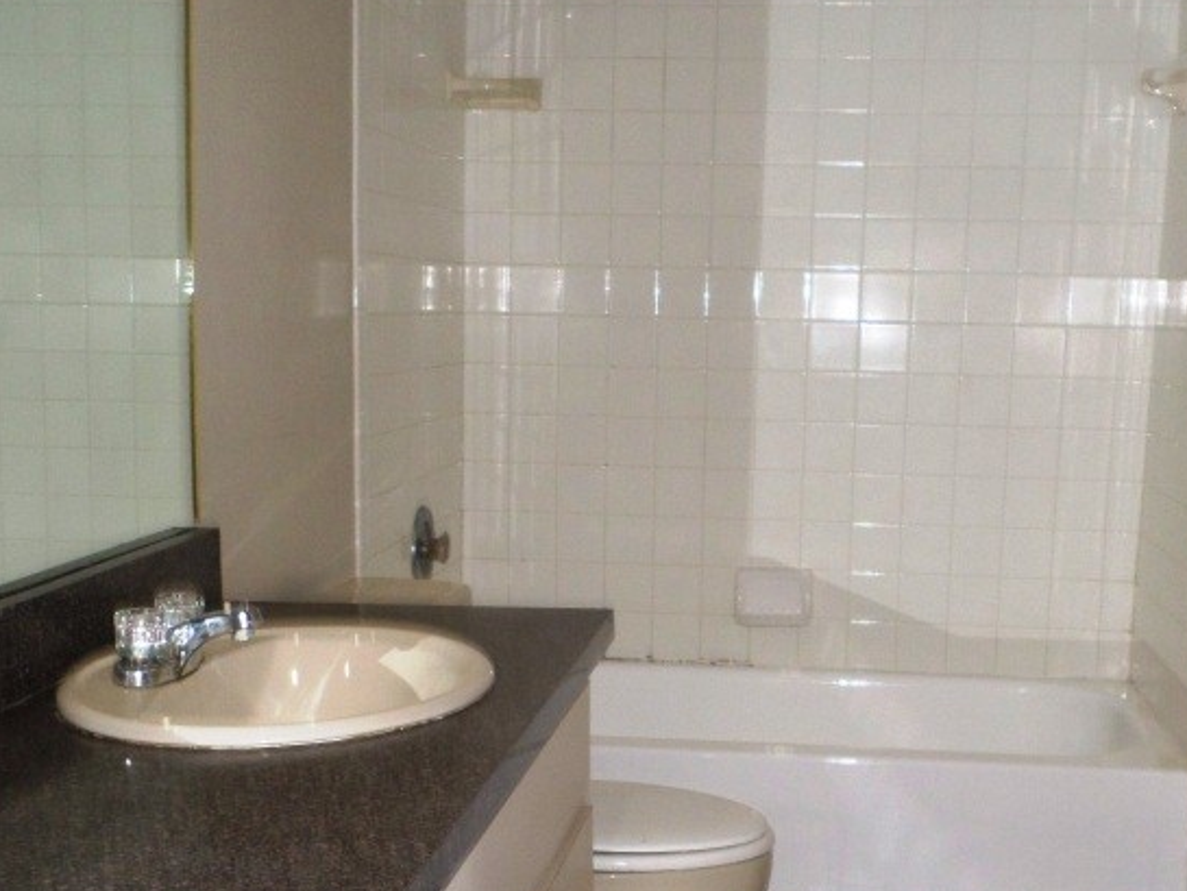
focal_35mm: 47
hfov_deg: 40.4
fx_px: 1612
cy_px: 603
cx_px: 658
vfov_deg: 30.6
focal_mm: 4.5
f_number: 2.5
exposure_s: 1/30
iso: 100
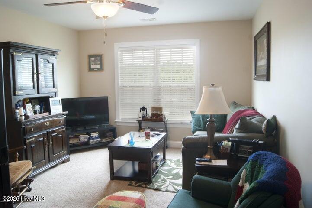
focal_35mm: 27
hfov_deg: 67.4
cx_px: 156
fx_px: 234
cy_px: 104
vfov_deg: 47.9
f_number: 8
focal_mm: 18
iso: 200
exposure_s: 1/60
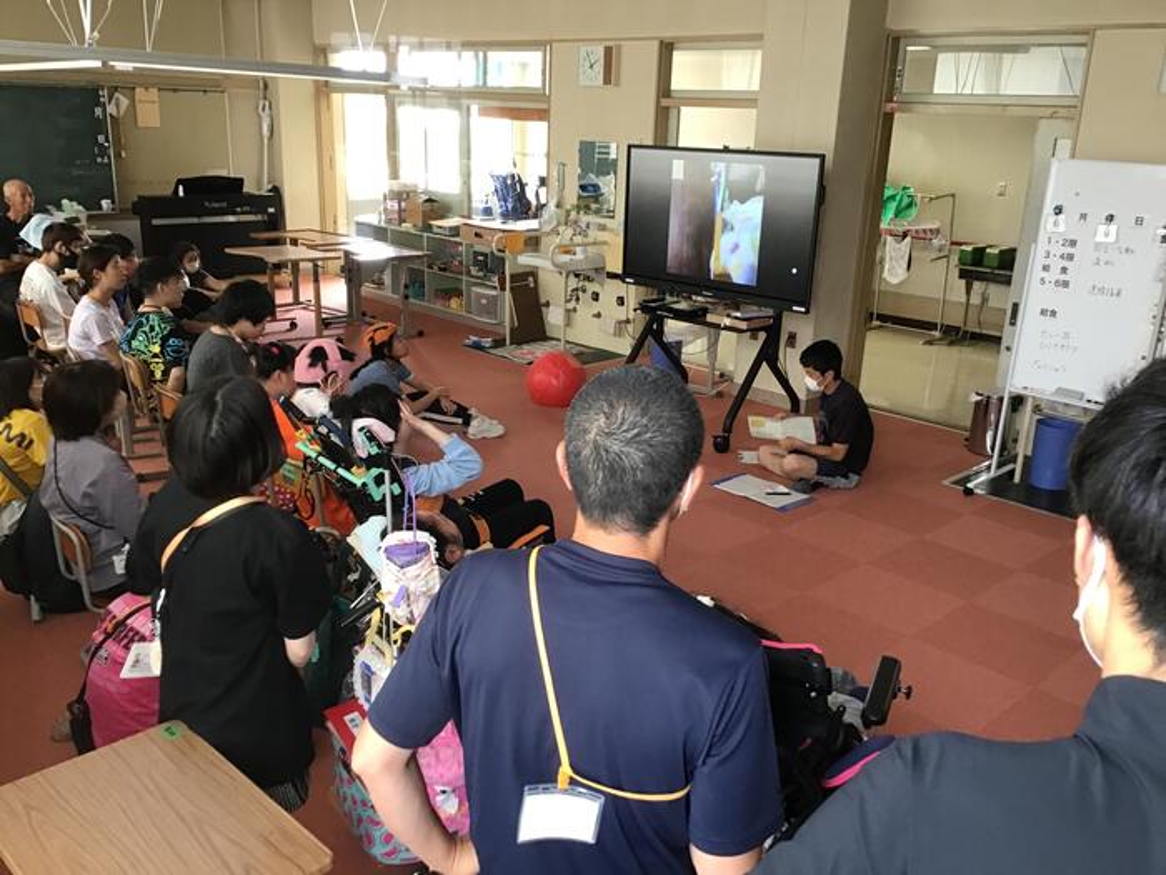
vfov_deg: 45.4
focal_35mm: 31
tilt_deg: -15.5
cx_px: 583
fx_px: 1044
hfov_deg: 58.4
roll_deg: -3.0
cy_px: 438
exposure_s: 1/30
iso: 64
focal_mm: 3.3
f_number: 2.4
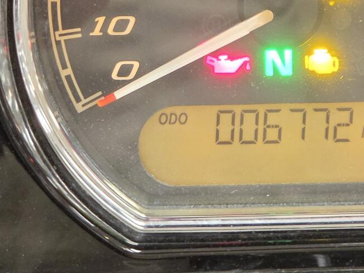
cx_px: 192
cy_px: 35
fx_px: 2209
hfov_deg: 9.4
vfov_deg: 7.1
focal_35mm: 210
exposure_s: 1/30.5
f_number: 2.4
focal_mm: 7
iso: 400
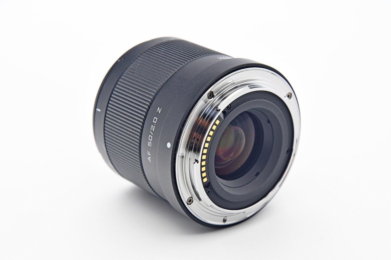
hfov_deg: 17.1
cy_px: 130
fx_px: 1303
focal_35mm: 120
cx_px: 196
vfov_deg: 11.4
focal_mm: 80
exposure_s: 1/125
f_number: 8
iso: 1250
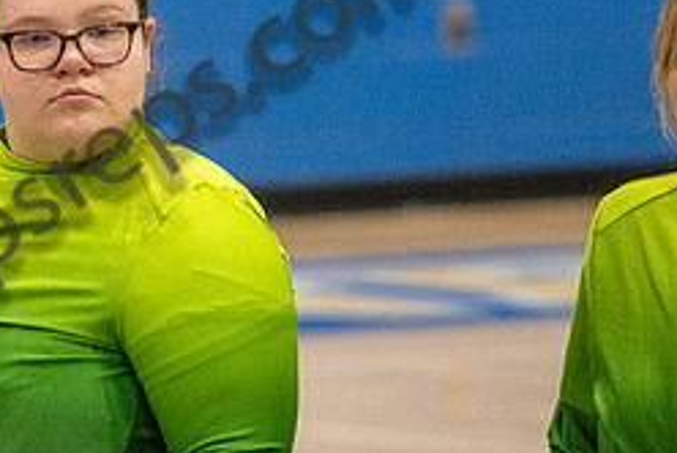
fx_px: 13198
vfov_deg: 2.0
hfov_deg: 2.9
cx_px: 40
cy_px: 275
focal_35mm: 701
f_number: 4
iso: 4500
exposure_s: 1/500
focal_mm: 190
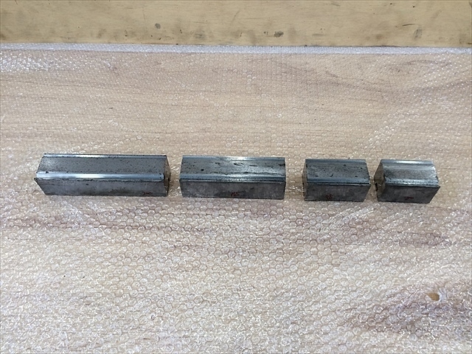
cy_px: 177
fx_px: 395
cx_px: 236
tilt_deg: -54.6
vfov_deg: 48.2
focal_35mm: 29
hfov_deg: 61.7
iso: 40
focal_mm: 4.15
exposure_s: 1/30
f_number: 2.2
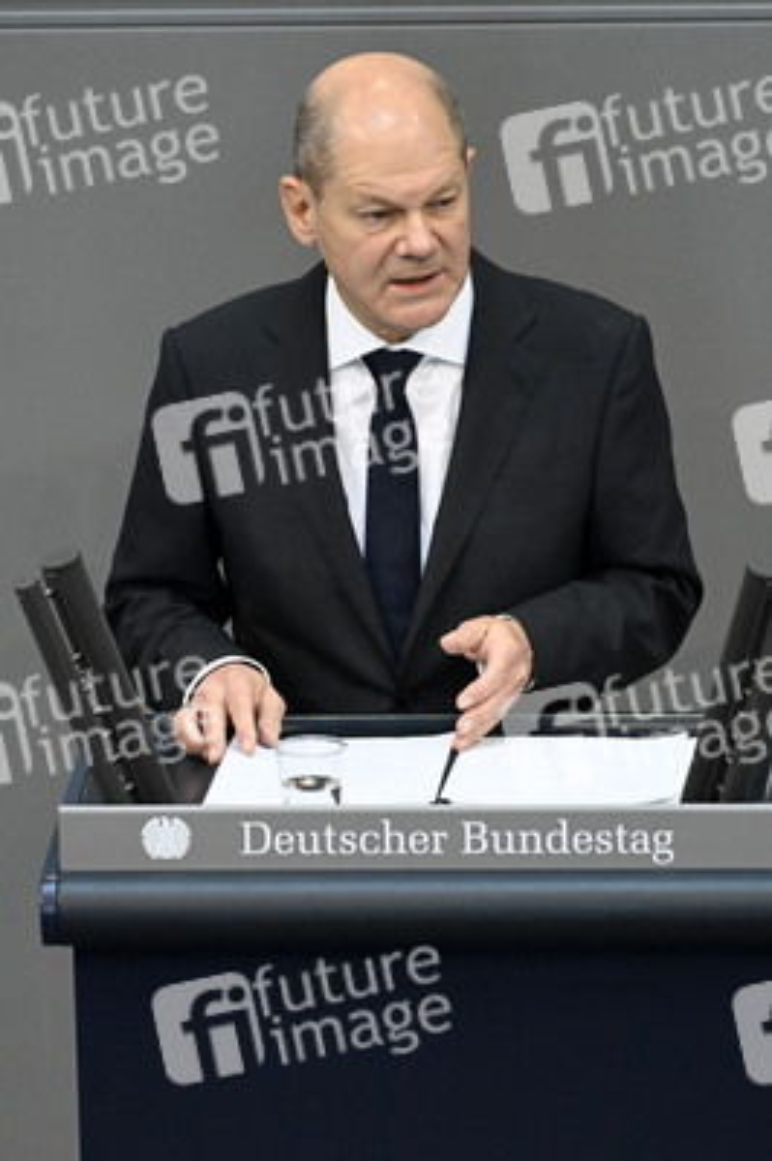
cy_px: 580
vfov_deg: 4.1
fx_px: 16110
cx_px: 386
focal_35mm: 500
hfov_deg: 2.7
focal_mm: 500
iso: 8000
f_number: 5.6
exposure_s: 1/320
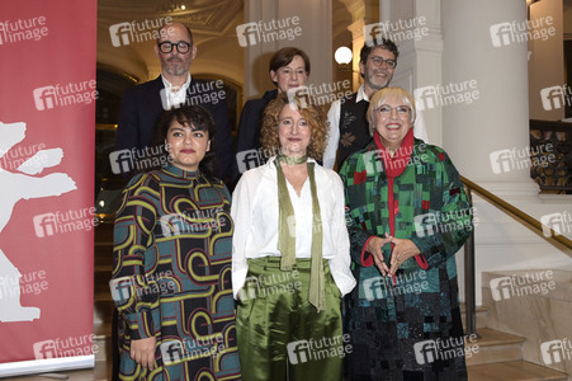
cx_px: 286
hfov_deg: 54.5
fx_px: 556
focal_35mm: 35
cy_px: 190
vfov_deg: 37.8
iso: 800
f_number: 5.6
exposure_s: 1/200
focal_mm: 35
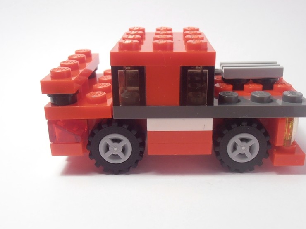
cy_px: 114
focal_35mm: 45
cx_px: 173
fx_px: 398
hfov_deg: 42.0
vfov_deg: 32.2
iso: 100
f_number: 3.9
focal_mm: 6.61
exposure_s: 1/40
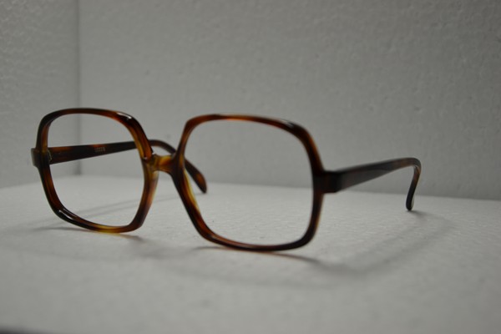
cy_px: 167
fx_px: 939
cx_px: 250
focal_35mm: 68
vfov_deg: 20.2
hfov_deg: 29.9
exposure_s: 1/100
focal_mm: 45
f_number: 4.8
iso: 400
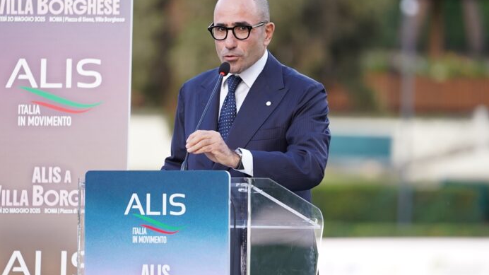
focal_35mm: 316
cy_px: 112
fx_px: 4097
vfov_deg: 3.8
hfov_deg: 6.8
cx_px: 244
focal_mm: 200
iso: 320
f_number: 2.8
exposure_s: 1/500
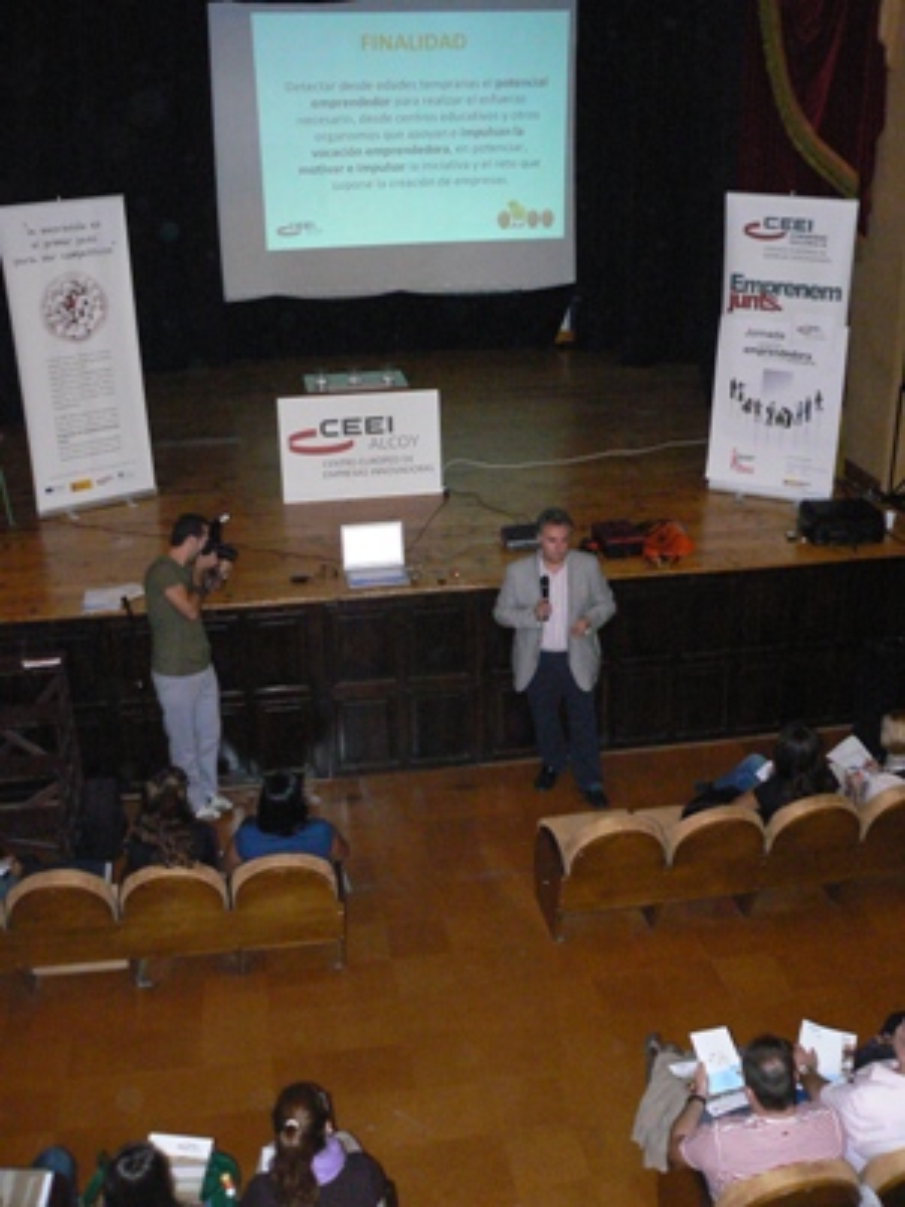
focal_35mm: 36
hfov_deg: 39.7
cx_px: 452
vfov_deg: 51.4
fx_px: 1255
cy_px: 604
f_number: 2.8
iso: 400
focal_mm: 6
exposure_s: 1/30
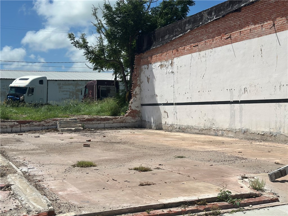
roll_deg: +0.9
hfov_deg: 39.7
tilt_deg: +1.1
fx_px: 399
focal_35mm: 48
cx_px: 144
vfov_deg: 30.3
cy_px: 108
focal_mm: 6.86
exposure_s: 1/13699
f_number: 1.78
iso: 100
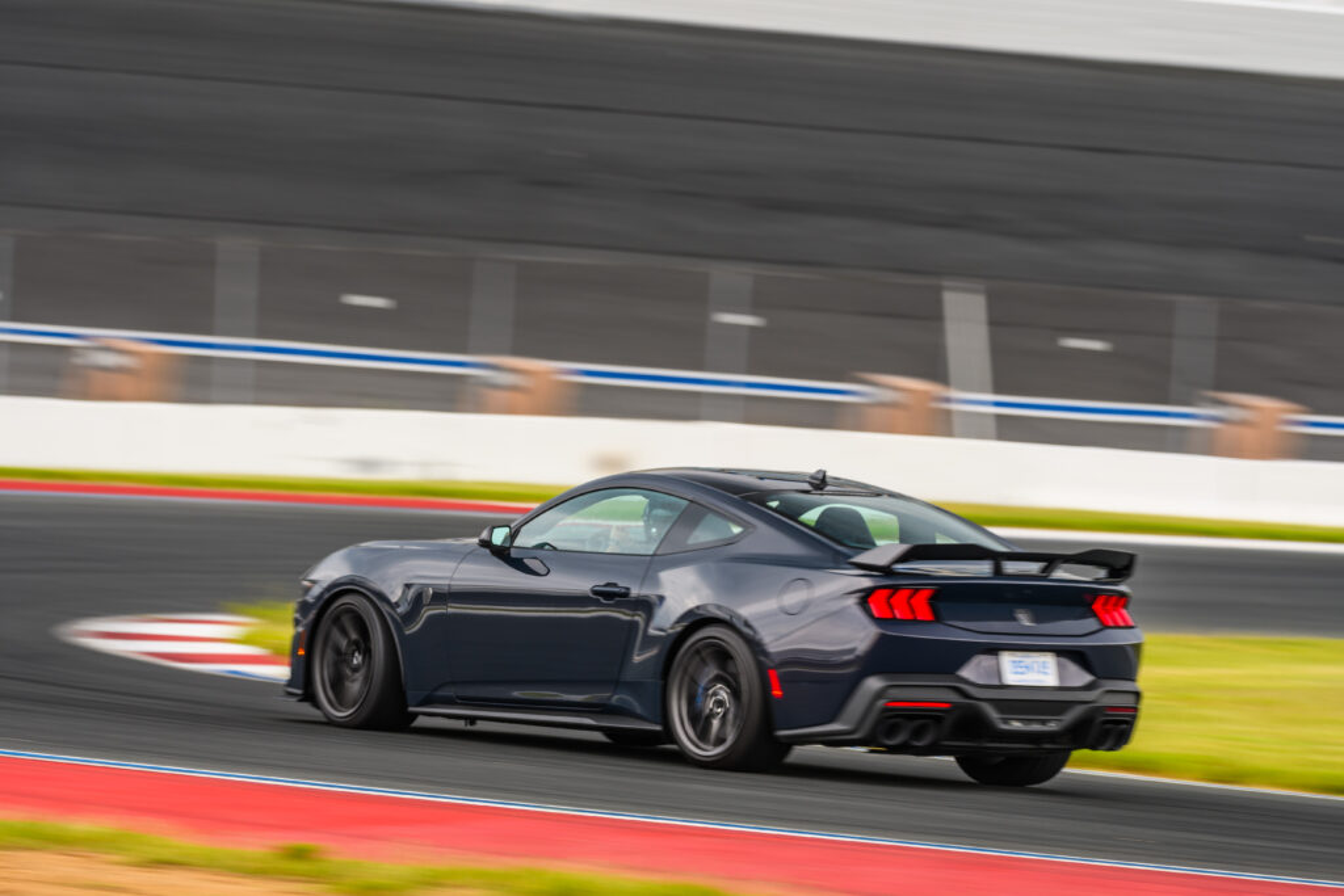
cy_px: 448
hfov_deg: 7.6
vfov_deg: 5.1
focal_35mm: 270
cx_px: 672
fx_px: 10081
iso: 100
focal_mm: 180
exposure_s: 1/40
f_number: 5.6
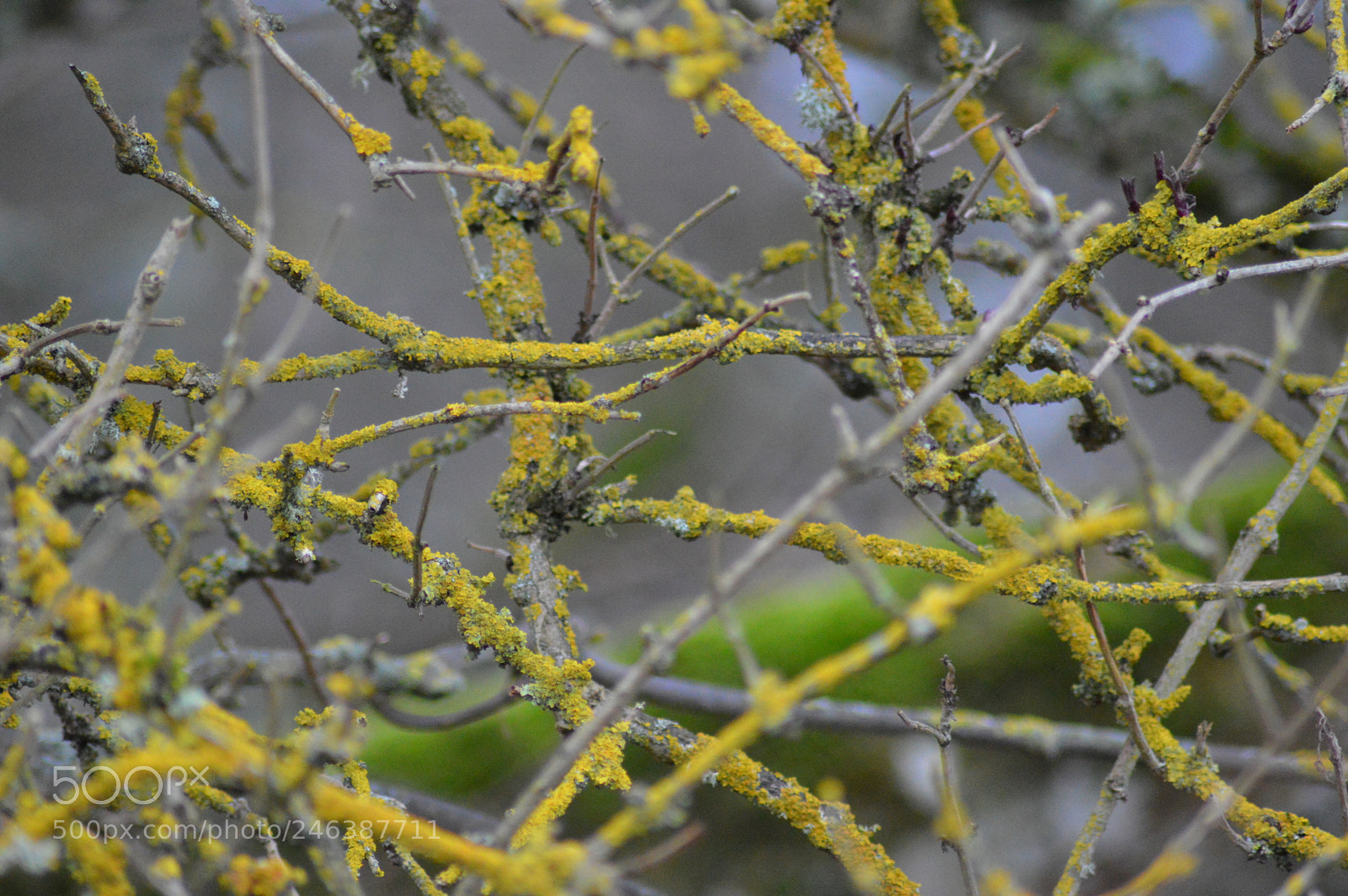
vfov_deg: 3.0
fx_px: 16836
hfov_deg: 4.6
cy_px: 448
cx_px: 674
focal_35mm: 450
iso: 3200
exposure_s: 1/500
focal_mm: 300
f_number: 5.6
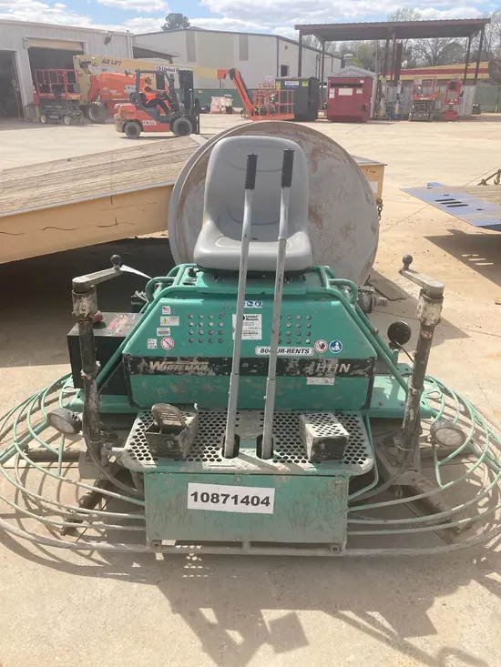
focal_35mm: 28
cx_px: 250
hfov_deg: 49.8
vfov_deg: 63.4
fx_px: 540
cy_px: 334
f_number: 1.8
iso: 20
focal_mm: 3.99
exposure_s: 1/1799
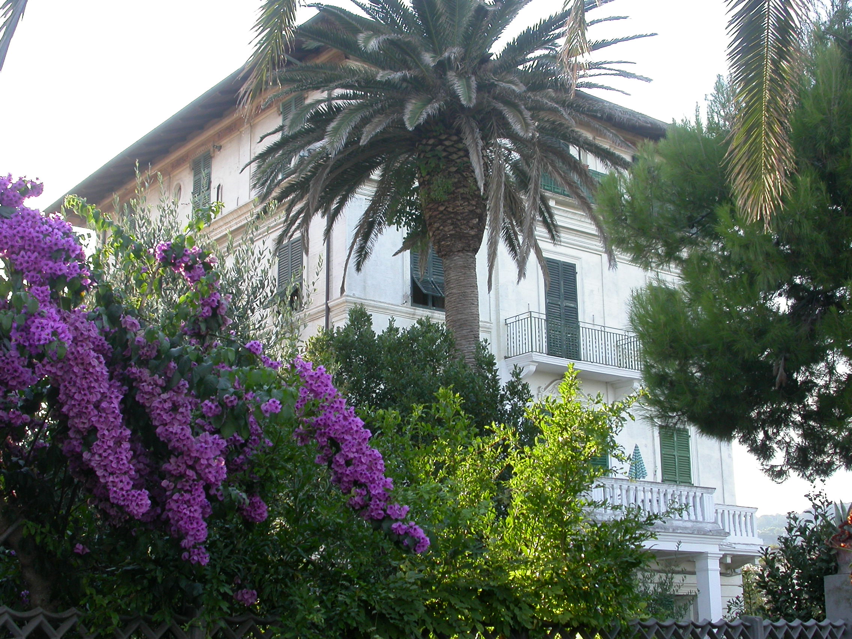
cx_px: 426
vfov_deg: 27.5
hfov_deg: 36.2
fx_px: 1304
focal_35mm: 53
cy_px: 320
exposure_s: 1/144
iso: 100
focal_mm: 11.1
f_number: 3.8
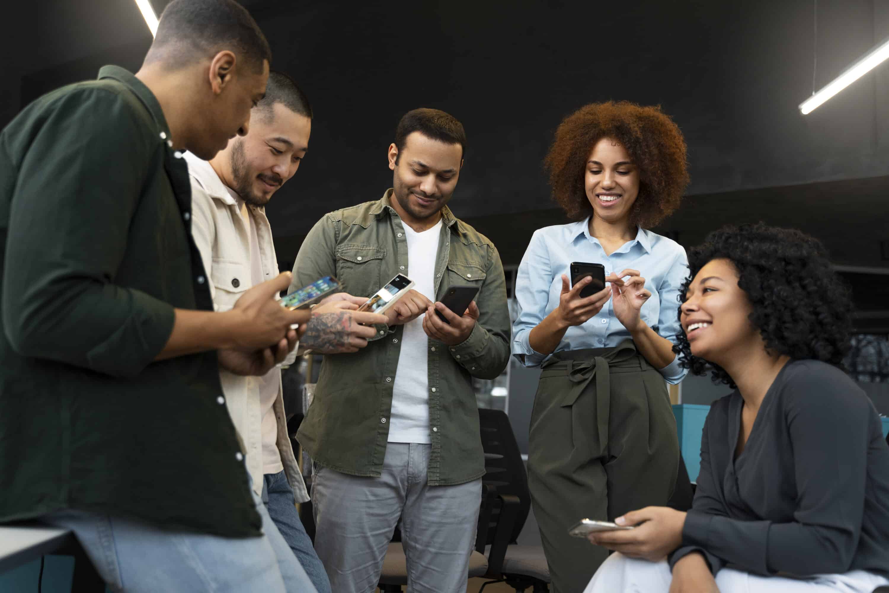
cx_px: 444
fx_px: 889
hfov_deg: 53.1
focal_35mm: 36
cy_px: 296
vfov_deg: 36.9
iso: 640
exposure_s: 1/160
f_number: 2.8
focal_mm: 36
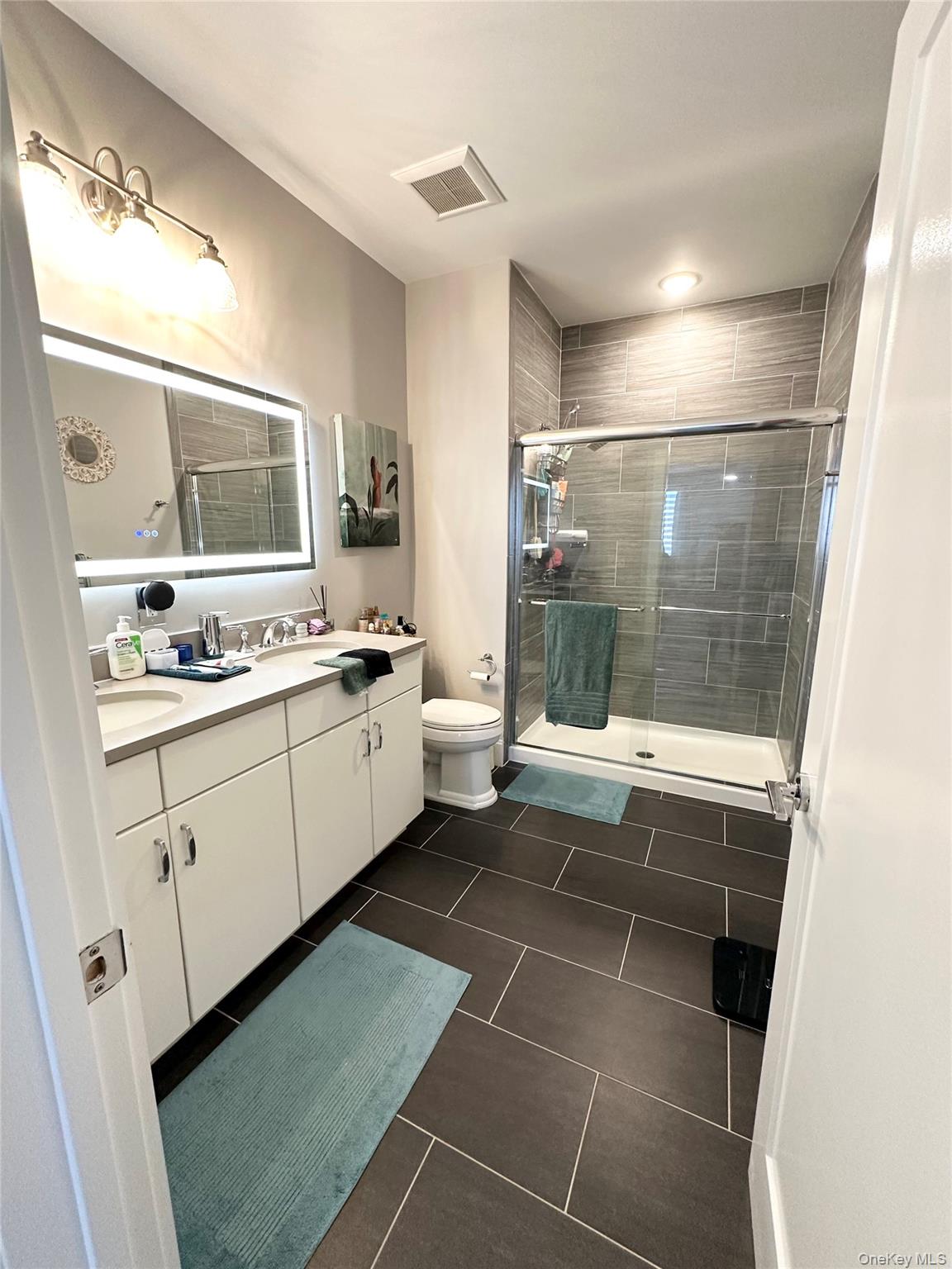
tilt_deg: -10.5
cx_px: 476
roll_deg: -0.8
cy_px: 634
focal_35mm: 14
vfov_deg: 102.1
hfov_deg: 85.7
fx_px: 513
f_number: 2.2
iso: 250
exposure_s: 1/60
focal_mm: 2.22
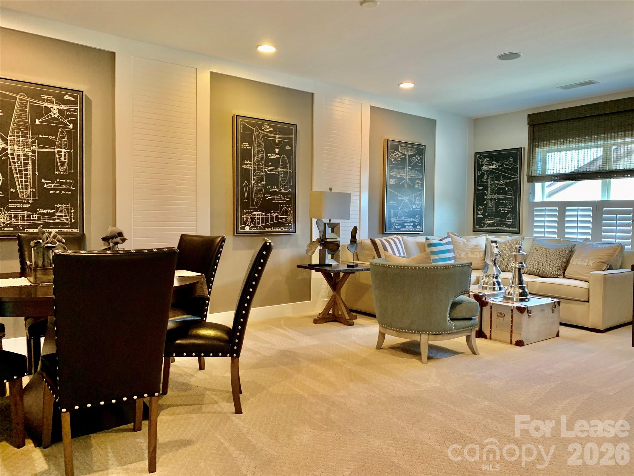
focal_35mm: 26
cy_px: 238
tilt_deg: -3.5
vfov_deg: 53.1
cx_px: 317
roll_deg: -0.3
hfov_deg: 67.3
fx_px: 476
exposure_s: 1/60
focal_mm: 4.25
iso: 250
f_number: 1.8
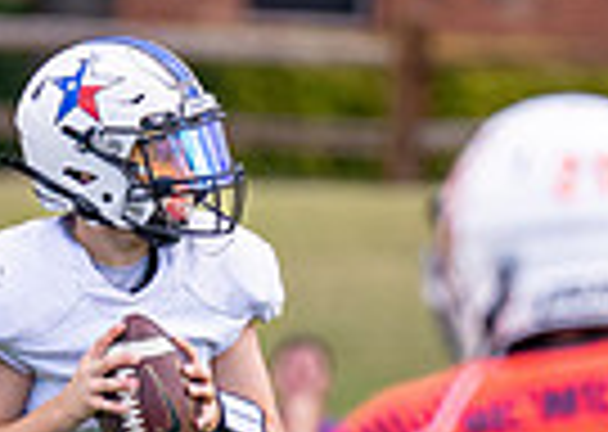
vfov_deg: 0.9
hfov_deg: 1.3
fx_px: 26725
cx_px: 47
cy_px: 283
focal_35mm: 1550
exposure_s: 1/3200
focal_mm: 200
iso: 500
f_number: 2.8
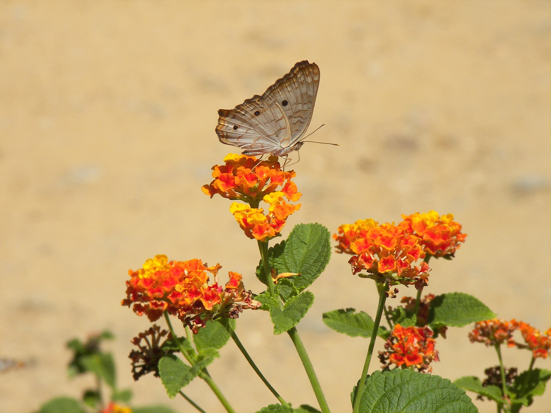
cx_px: 276
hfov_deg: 7.4
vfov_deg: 5.5
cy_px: 206
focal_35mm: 269
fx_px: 4282
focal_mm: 44.6
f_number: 7.1
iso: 100
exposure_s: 1/500
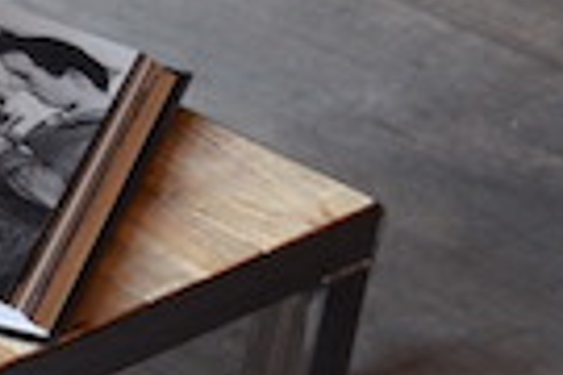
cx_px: -851
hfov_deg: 7.4
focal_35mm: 257
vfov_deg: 5.3
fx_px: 4018
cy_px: 421
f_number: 4.5
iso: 900
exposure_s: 1/30
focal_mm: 29
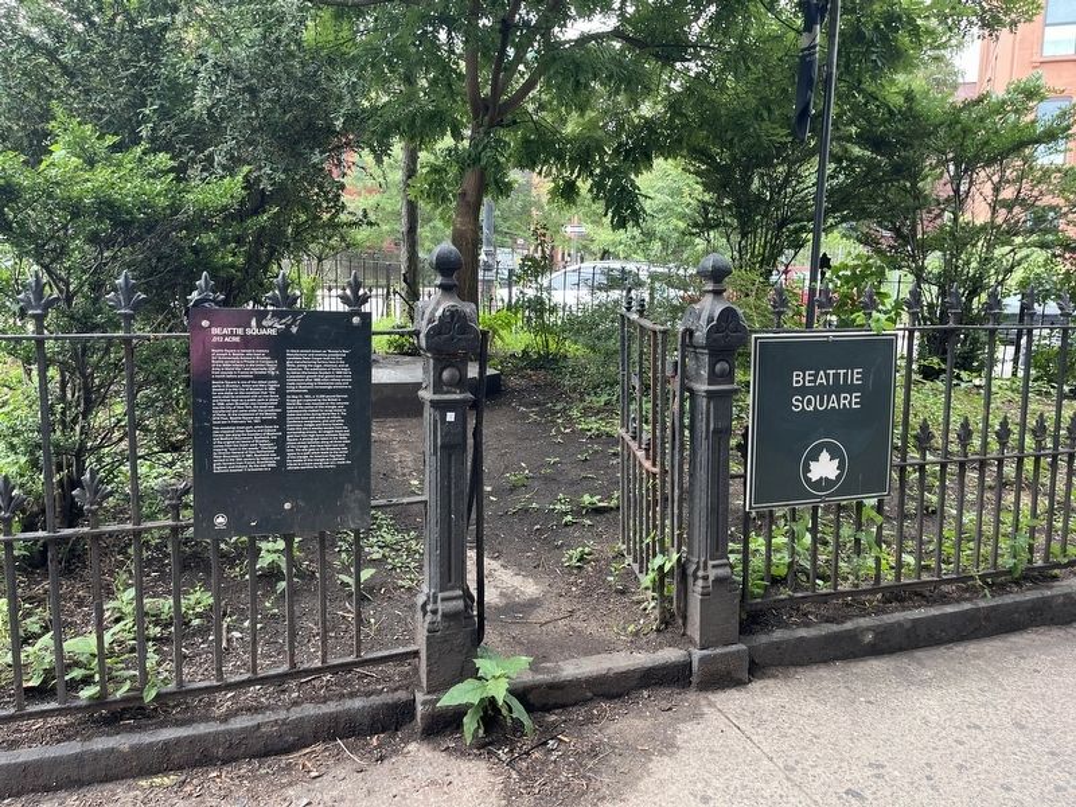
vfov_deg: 53.1
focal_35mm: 26
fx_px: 808
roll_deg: -0.6
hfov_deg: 67.3
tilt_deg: -8.4
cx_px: 538
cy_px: 404
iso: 64
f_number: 1.6
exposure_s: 1/122
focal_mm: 5.1
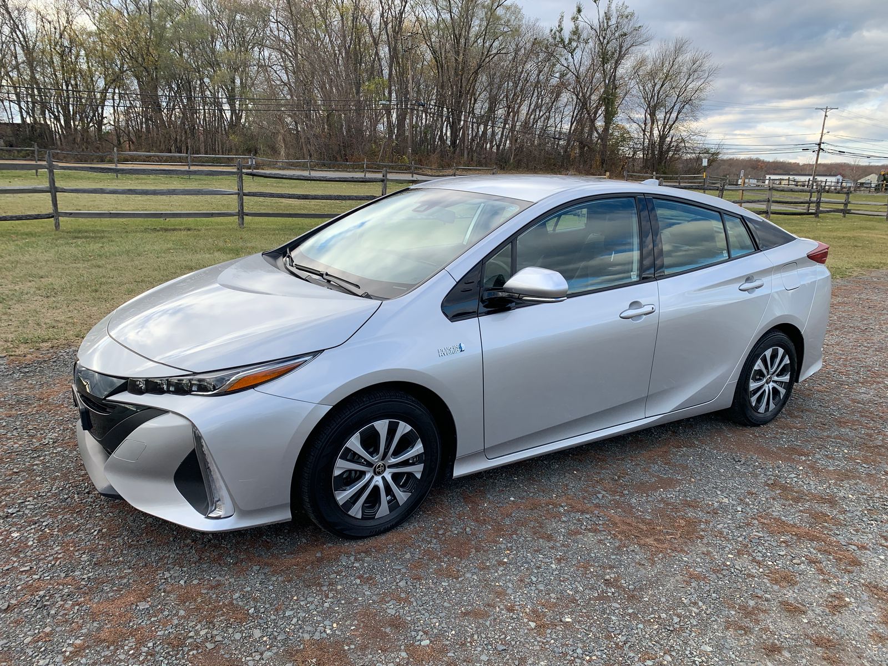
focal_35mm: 26
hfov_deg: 67.3
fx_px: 667
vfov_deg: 53.1
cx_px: 444
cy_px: 333
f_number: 1.8
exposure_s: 1/476
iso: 25
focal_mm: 4.25
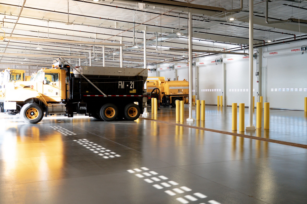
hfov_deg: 53.1
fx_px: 307
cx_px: 154
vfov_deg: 36.9
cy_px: 102
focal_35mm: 36
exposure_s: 1/160
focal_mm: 36
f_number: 4
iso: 640
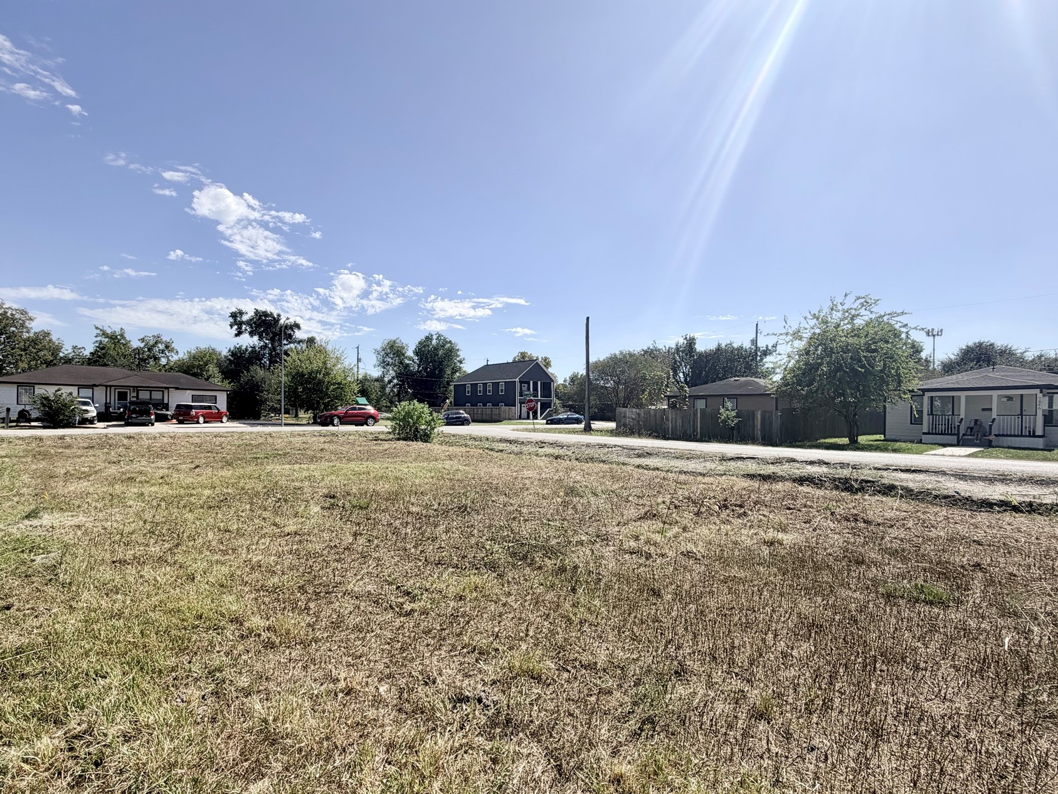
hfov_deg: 90.9
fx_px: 520
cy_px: 417
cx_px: 495
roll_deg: -2.0
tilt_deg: -2.7
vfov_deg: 74.7
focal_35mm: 17
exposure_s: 1/1145
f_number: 2.2
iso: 20
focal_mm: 2.22
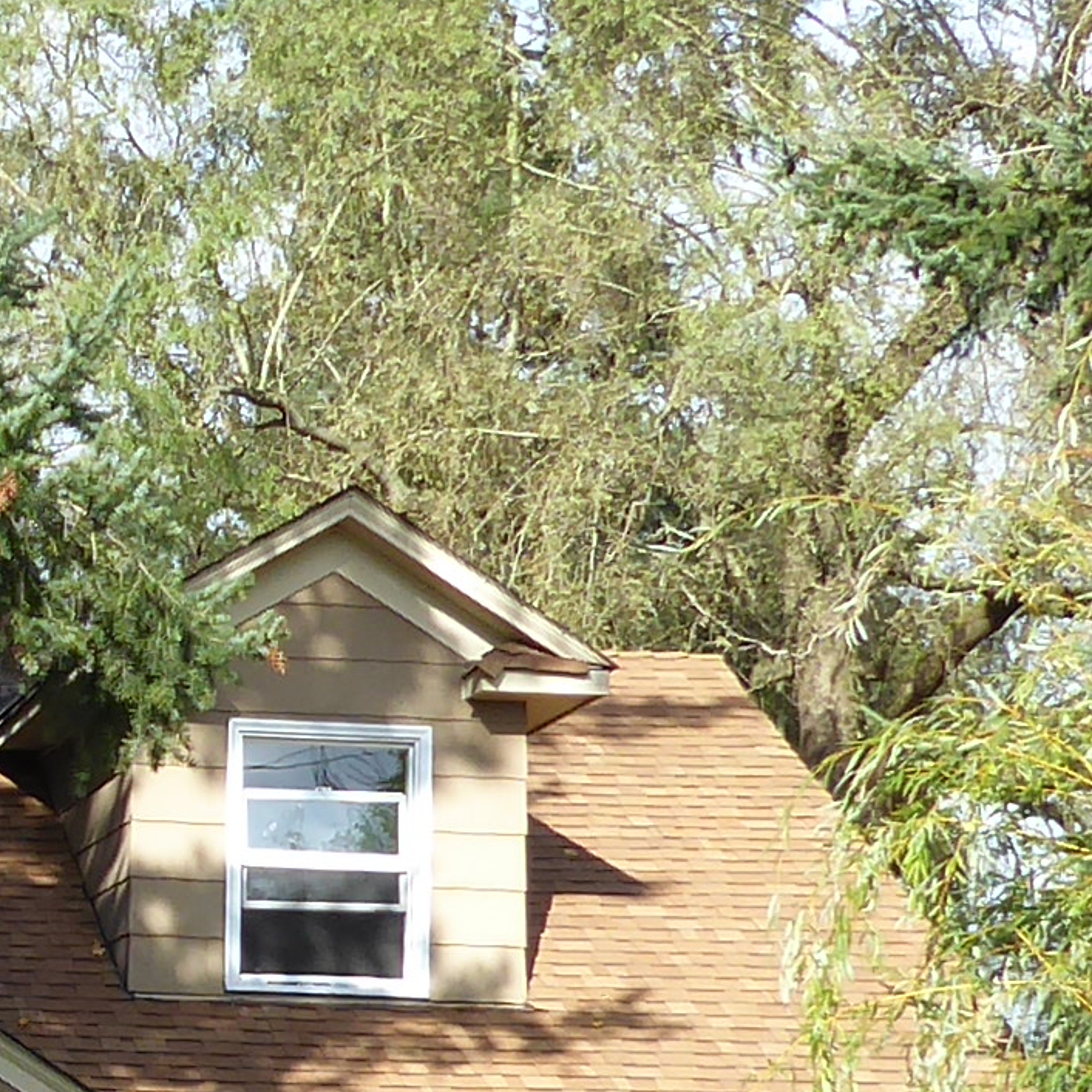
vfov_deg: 13.8
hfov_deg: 13.4
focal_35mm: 125
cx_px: -402
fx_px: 4461
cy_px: 1087
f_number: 3.3
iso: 80
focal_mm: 4.3
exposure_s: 1/320
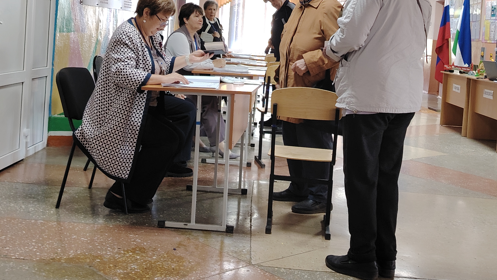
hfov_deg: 42.9
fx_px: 633
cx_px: 249
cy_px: 53
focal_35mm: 48
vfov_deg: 24.5
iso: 1197
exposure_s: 1/33.3
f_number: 1.75
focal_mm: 5.25
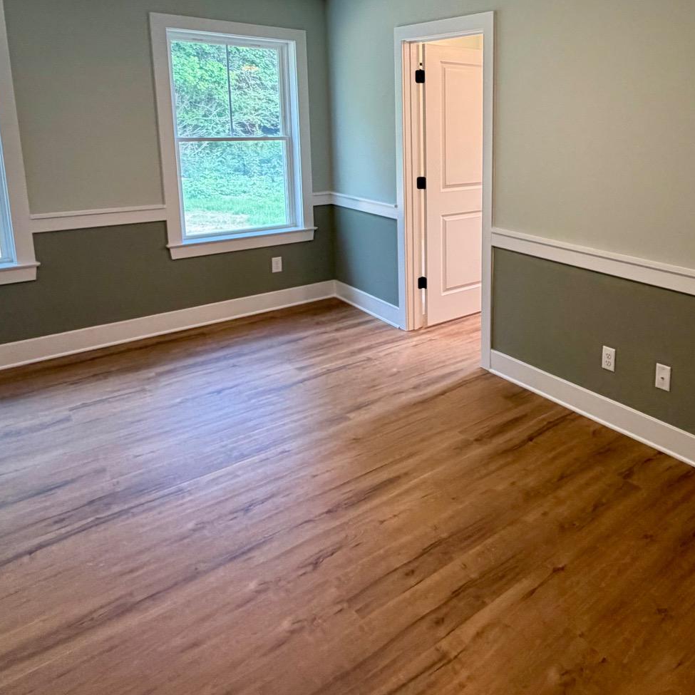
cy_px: 216
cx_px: 519
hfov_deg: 57.9
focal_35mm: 26
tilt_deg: -8.8
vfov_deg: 59.1
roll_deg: -0.1
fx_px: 591
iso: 200
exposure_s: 1/60
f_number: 2.2
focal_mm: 2.22
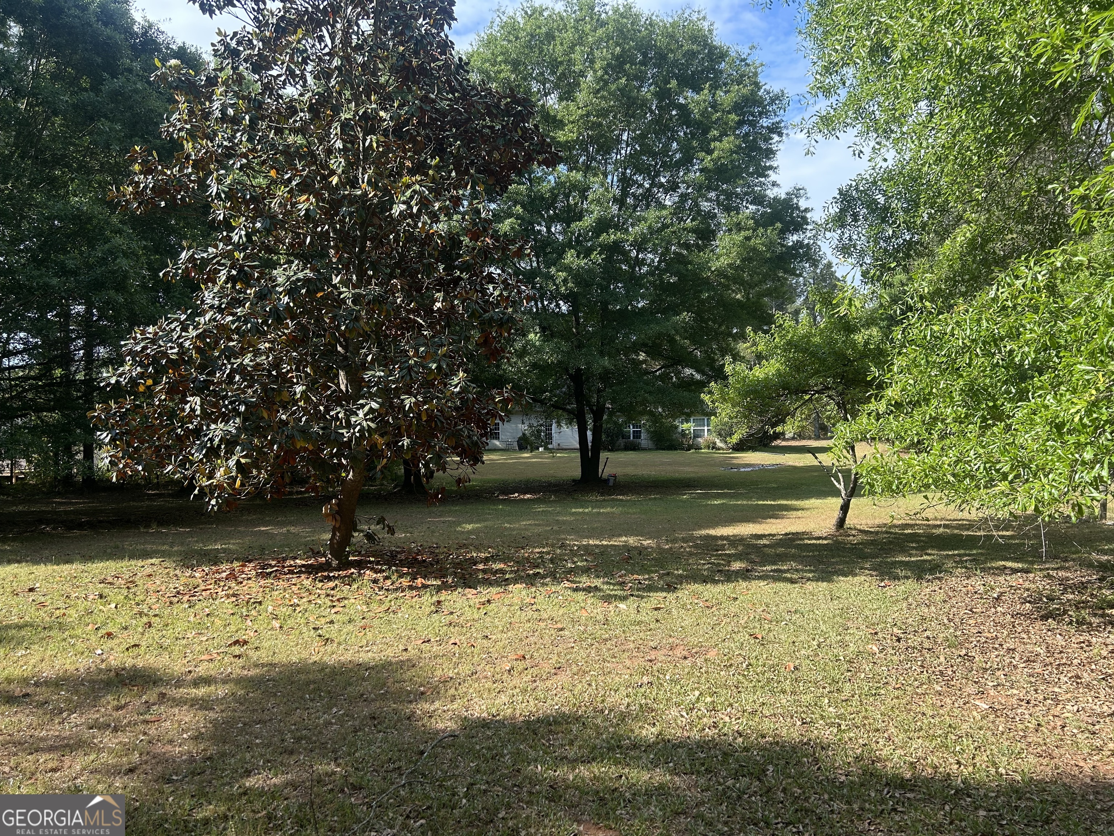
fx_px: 837
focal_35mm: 26
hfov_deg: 67.3
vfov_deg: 53.1
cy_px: 418
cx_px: 557
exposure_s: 1/1147
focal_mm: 5.7
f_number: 1.5
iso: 50
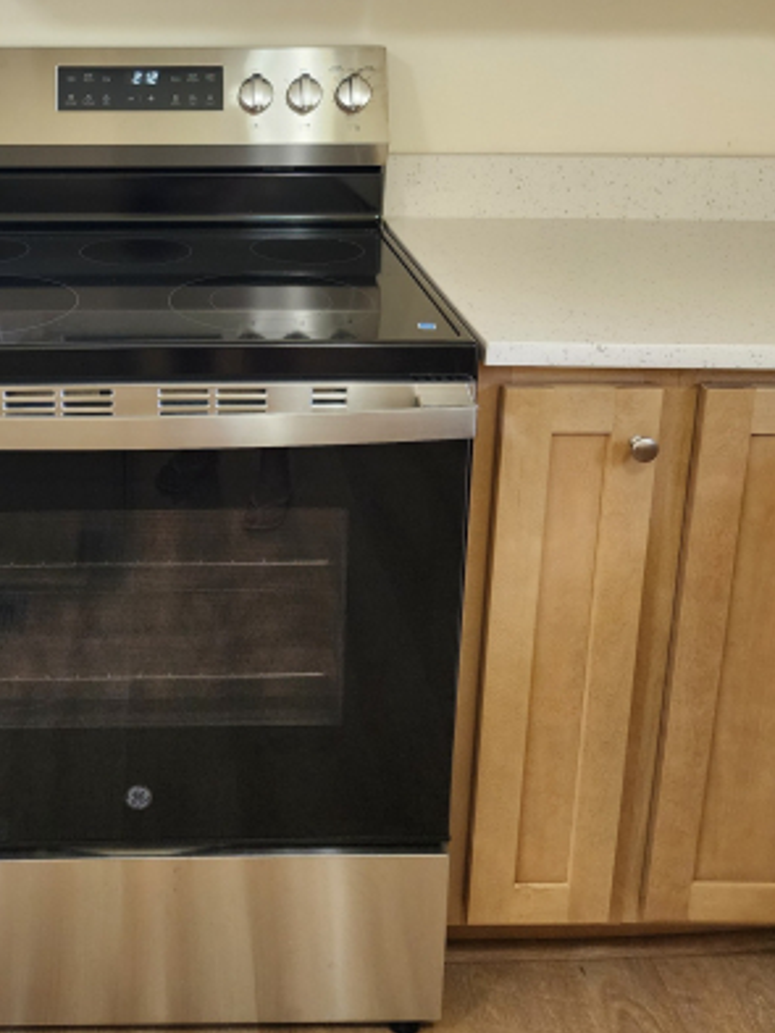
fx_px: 1164
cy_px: 225
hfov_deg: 35.8
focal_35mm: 39
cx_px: 168
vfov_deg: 45.7
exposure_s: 1/120
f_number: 1.8
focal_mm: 6.4
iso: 250
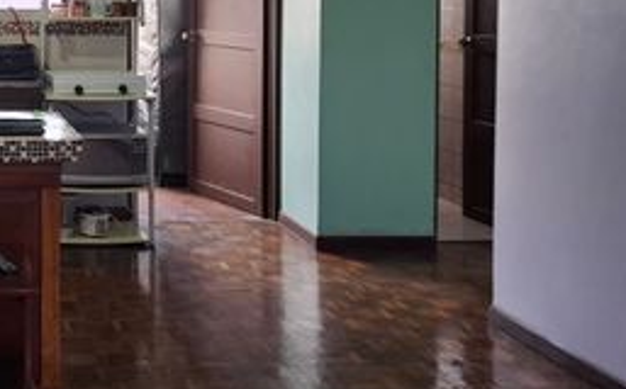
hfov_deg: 31.8
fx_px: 971
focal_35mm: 57
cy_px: 32
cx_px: -54
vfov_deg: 22.1
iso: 320
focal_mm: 5.54
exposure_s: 1/120
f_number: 1.8
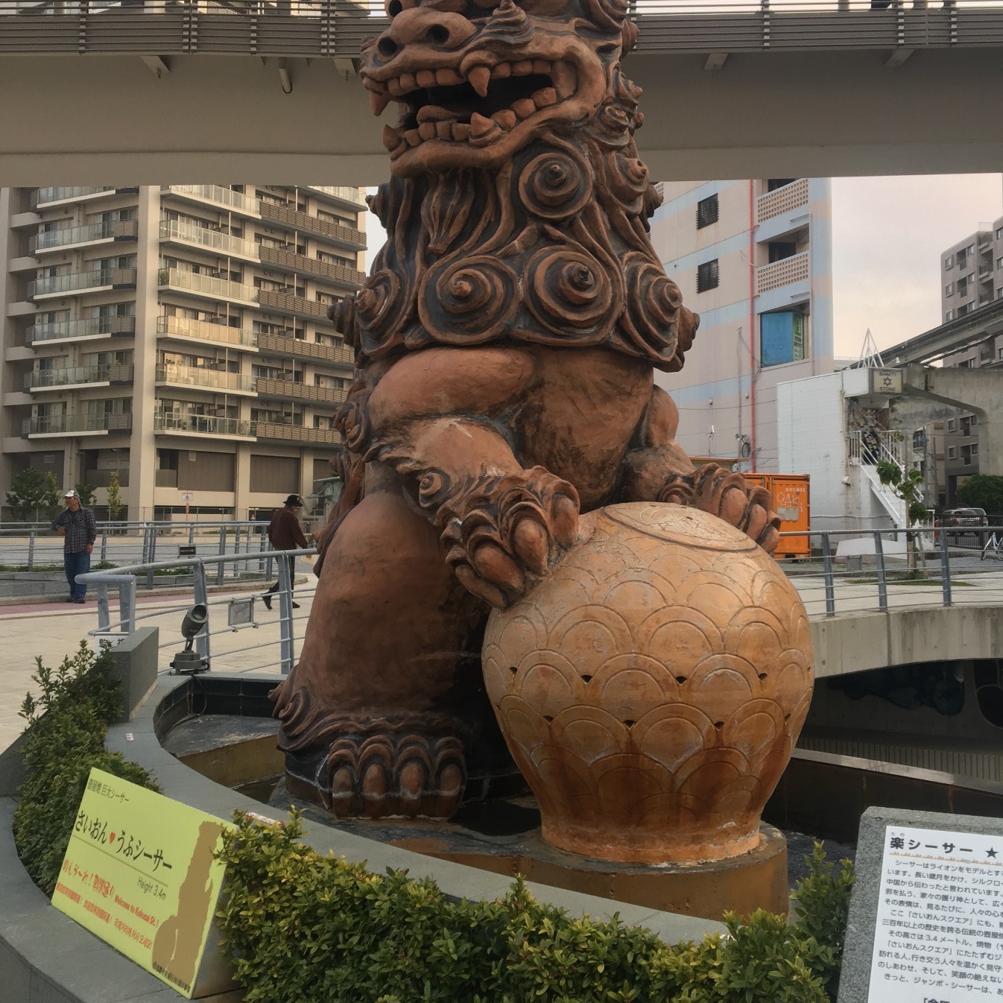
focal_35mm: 39
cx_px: 557
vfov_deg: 42.7
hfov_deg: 42.8
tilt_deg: +6.1
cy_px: 413
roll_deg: -0.7
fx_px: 1278
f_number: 2.2
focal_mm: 4.15
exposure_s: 1/120
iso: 32
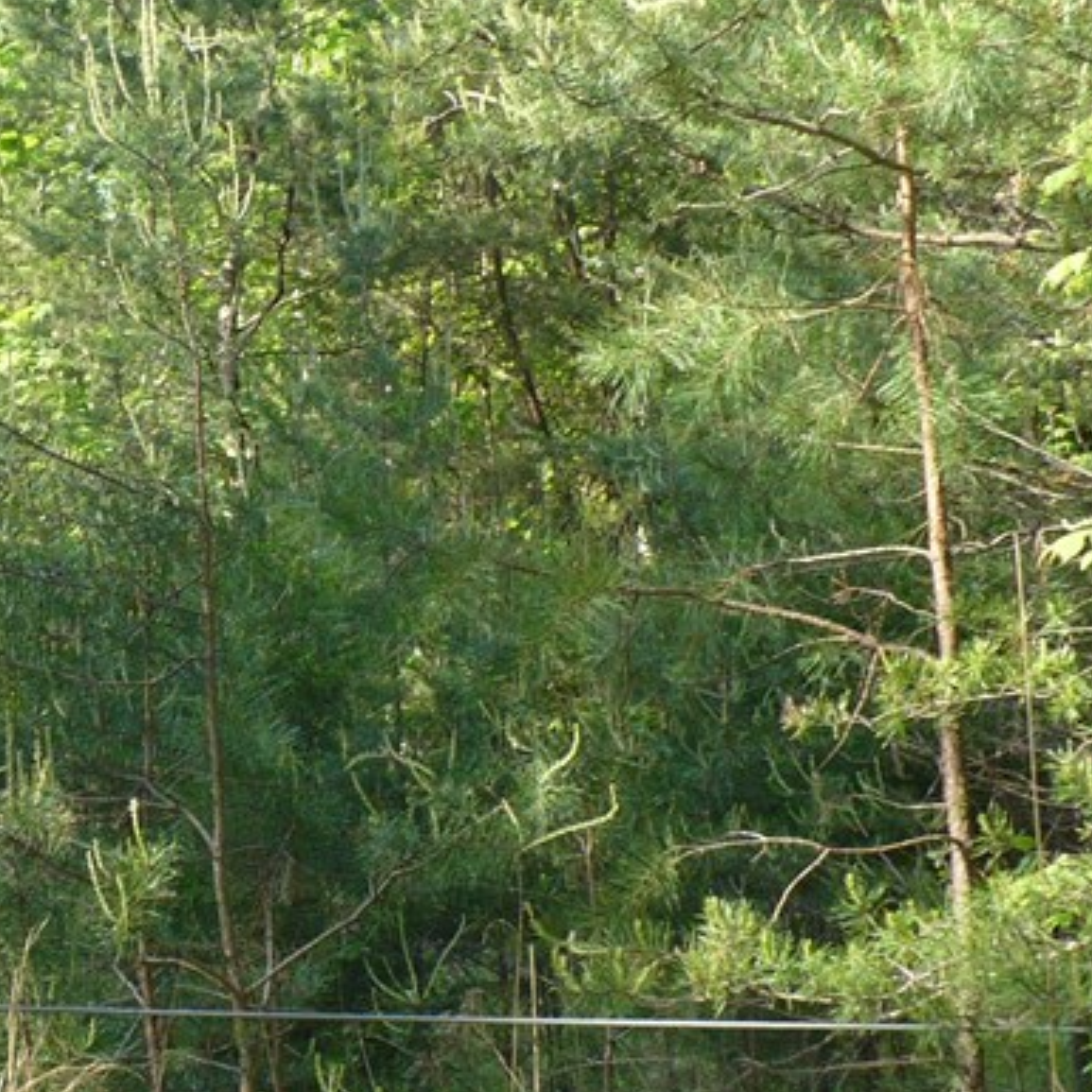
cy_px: 678
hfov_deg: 19.2
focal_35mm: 87
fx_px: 3105
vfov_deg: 19.9
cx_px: -94
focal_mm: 6.1
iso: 100
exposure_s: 1/200
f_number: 2.8
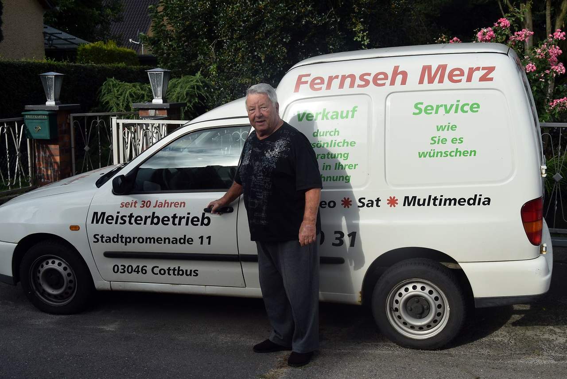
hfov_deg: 43.6
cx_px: 284
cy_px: 190
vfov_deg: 29.9
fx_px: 709
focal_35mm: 45
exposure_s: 1/400
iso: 200
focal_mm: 30
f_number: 10
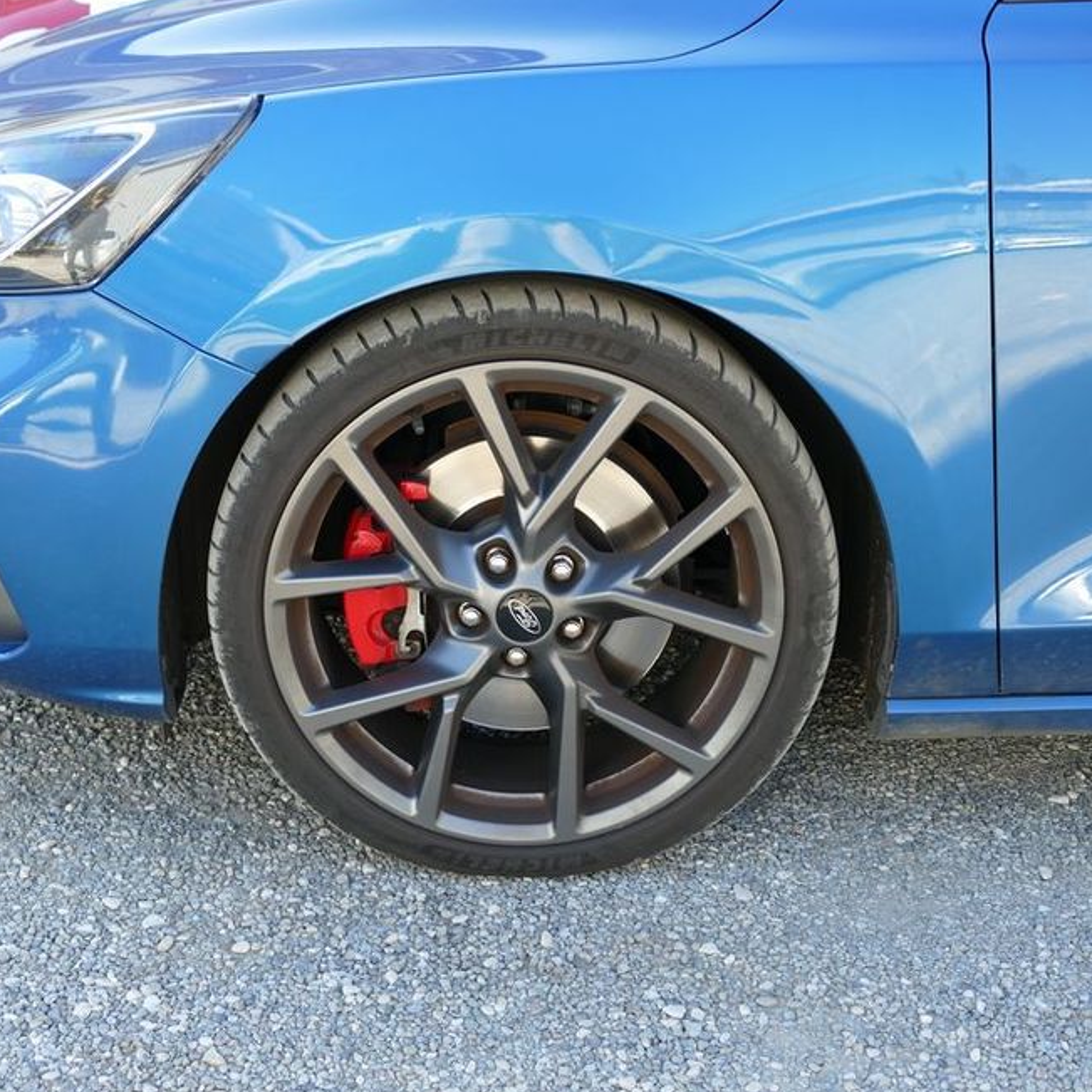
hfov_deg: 36.0
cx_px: 512
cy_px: 546
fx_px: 1677
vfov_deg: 36.1
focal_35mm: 47
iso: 125
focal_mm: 13.16
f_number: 3.1
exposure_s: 1/125
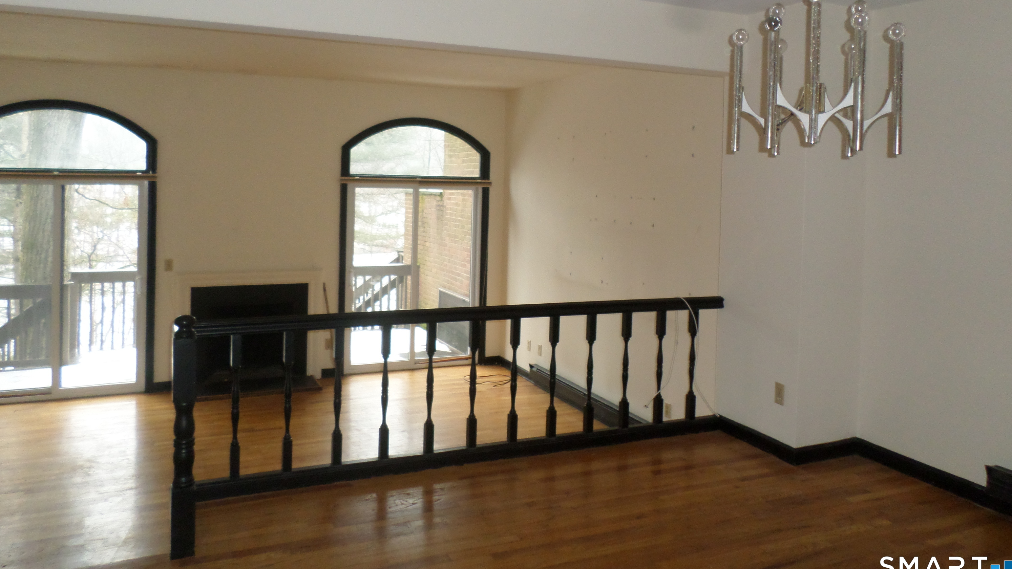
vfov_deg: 41.0
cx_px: 514
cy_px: 194
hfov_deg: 67.9
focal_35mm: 28
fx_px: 751
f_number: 2.5
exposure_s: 1/30
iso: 200
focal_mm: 4.5
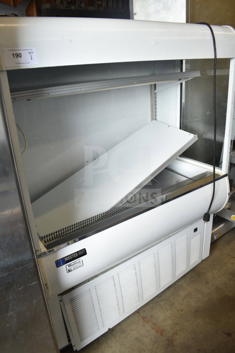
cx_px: 118
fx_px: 264
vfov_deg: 67.4
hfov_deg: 47.9
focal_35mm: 27
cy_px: 176
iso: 200
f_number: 4
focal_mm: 18
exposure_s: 1/60
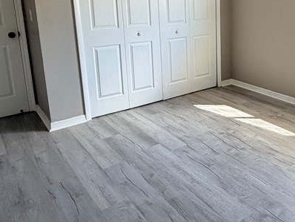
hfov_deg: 48.4
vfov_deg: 38.6
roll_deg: +0.6
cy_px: 54
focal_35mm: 36
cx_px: 236
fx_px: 307
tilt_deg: -10.4
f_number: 2.2
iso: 100
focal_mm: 2.22
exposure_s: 1/121
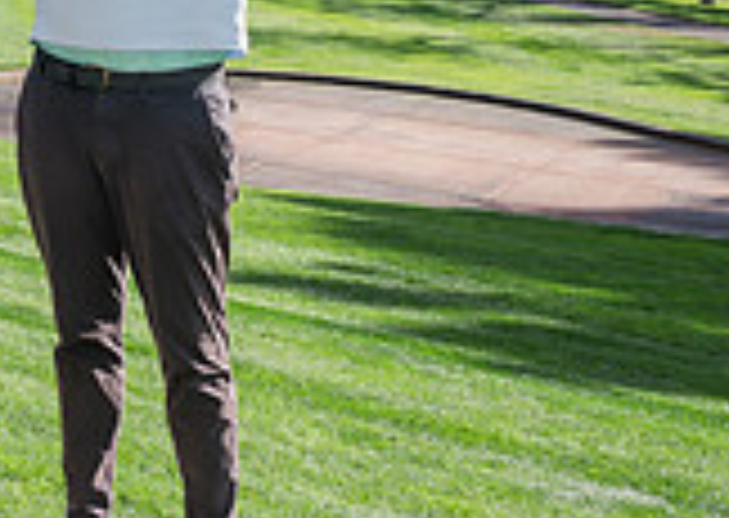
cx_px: -489
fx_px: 1839
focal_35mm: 89
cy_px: 56
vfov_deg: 15.8
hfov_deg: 18.6
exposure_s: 1/500
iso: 250
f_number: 5
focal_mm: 24
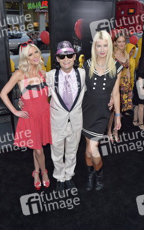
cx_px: 67
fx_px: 232
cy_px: 115
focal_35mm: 37
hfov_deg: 34.4
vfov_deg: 52.8
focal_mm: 36
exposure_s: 1/250
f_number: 6.3
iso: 640
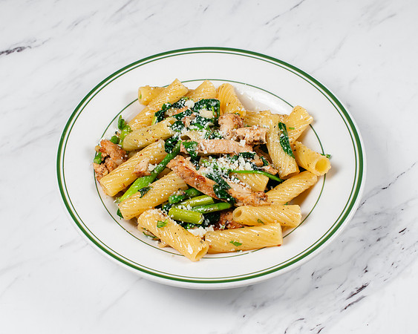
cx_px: 220
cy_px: 171
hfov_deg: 26.7
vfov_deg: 21.5
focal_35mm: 71
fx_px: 882
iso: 200
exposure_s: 1/200
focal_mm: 50
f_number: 9
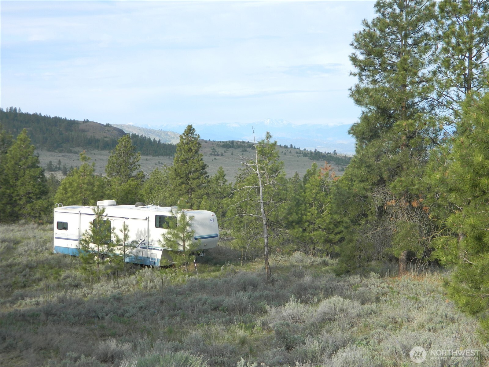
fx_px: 805
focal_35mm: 57
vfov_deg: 25.7
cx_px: 244
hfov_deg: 33.8
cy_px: 184
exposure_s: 1/400
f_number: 3.8
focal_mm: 10.2
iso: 80
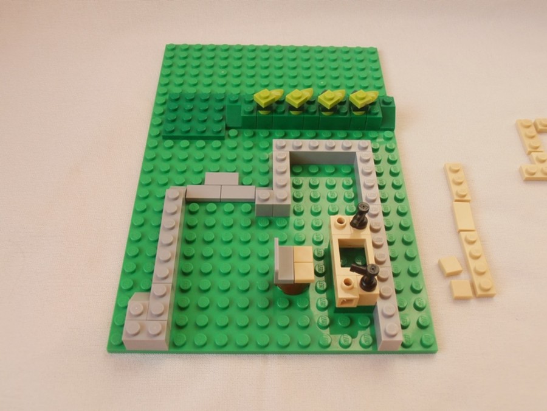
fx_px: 585
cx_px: 274
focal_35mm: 37
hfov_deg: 50.1
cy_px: 206
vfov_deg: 38.7
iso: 80
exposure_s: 1/80
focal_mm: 6.61
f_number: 3.9
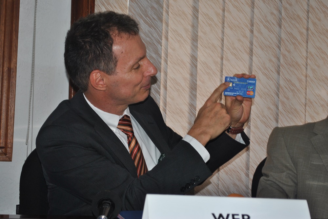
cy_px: 110
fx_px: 752
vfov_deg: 16.6
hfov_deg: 24.6
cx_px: 164
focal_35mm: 82
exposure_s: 1/60
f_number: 5.6
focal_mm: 55
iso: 200
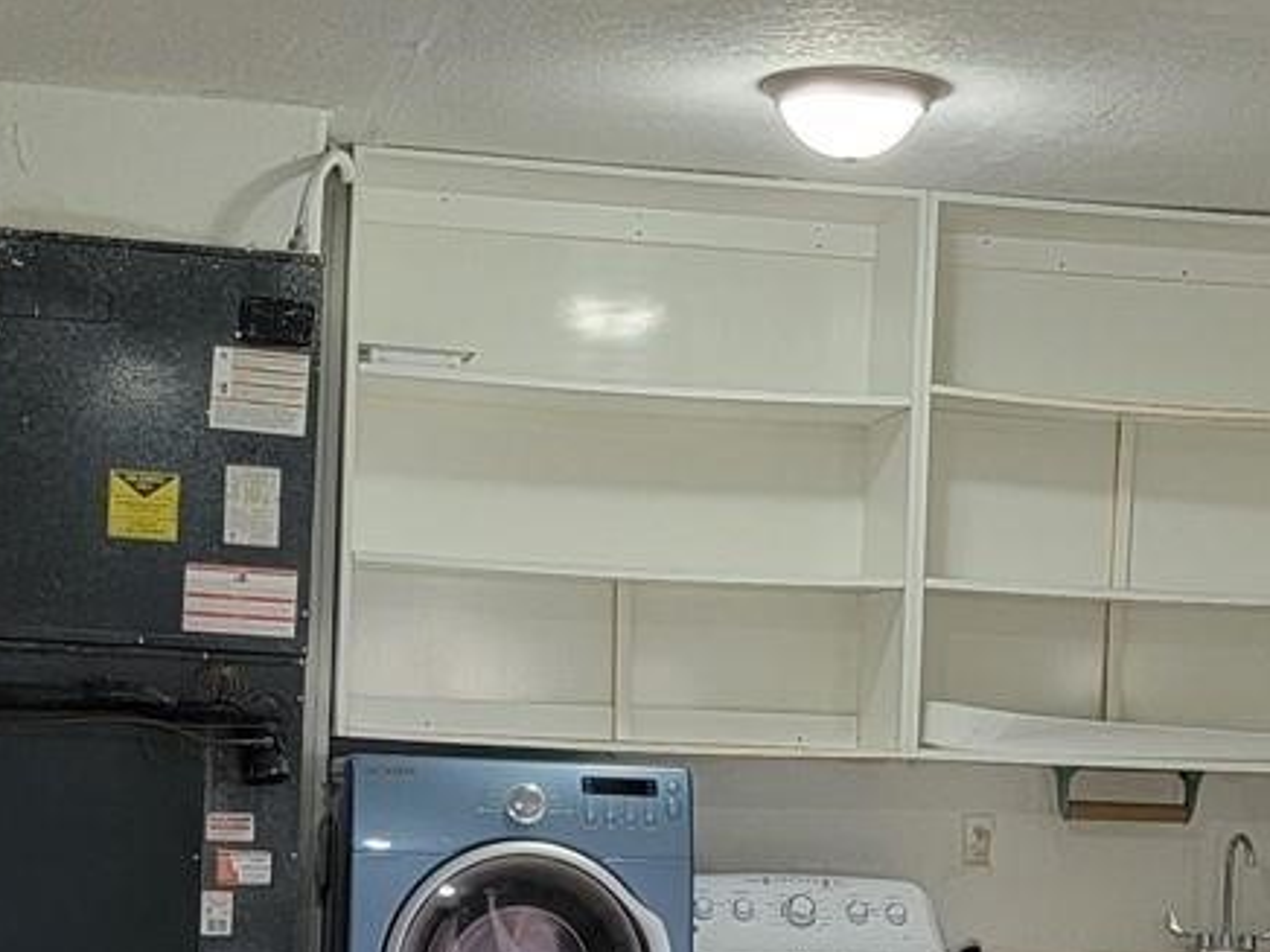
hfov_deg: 22.2
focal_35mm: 88
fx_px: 3229
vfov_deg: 16.6
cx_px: 717
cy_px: 853
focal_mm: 6.7
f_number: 1.8
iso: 250
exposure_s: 1/120
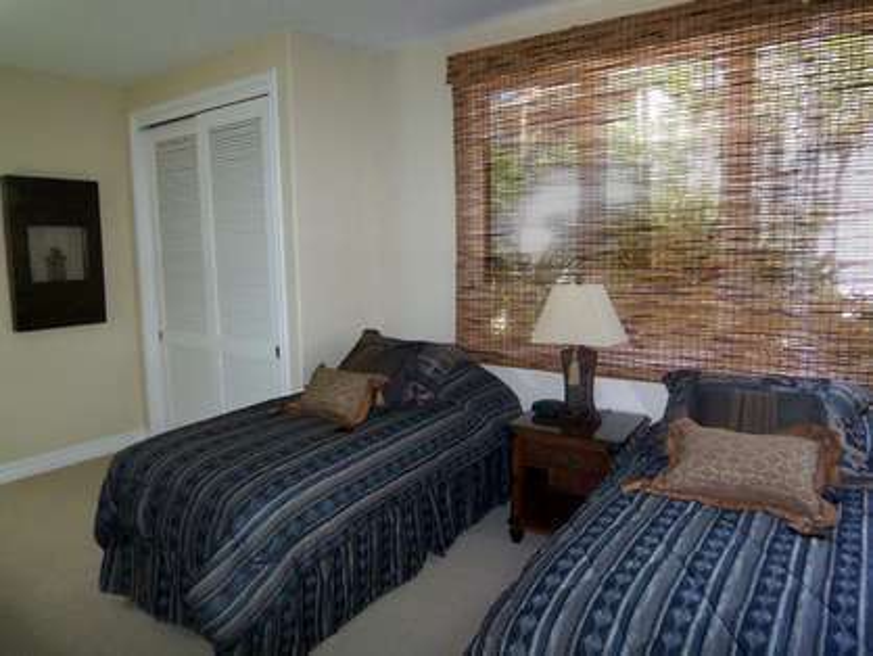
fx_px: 580
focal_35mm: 23
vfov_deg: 58.9
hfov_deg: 73.9
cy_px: 328
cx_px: 436
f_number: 2.8
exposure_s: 1/30
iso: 200
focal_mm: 3.8
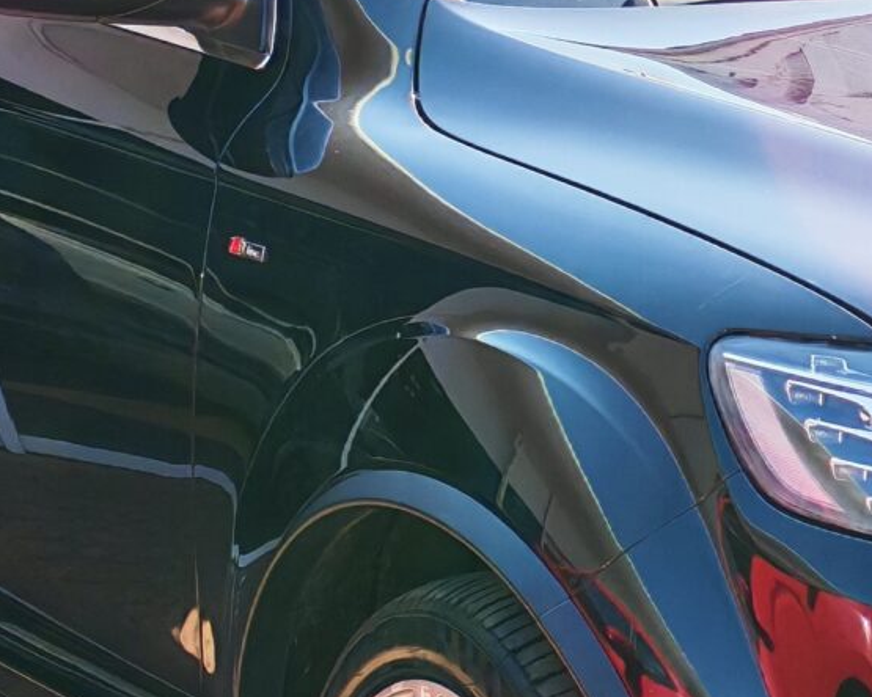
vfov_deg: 7.1
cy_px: 27
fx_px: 5574
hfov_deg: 8.9
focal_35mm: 216
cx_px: 951
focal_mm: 6.12
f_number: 1.9
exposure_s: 1/540
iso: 50
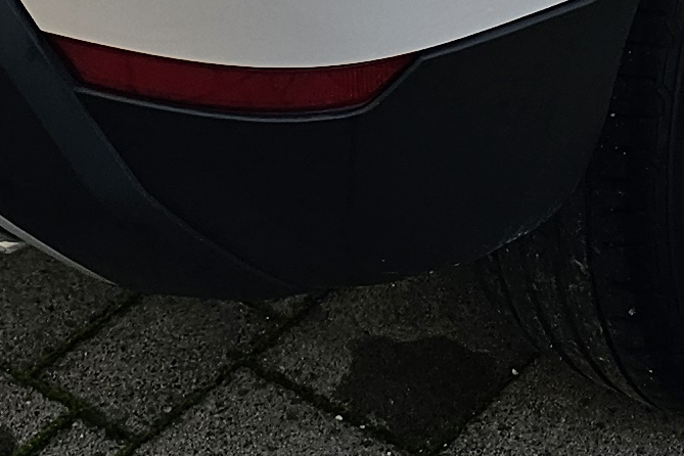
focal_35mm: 143
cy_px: -979
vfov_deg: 8.0
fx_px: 2717
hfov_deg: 14.3
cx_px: 447
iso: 25
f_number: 1.7
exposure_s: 1/180
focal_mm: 6.3
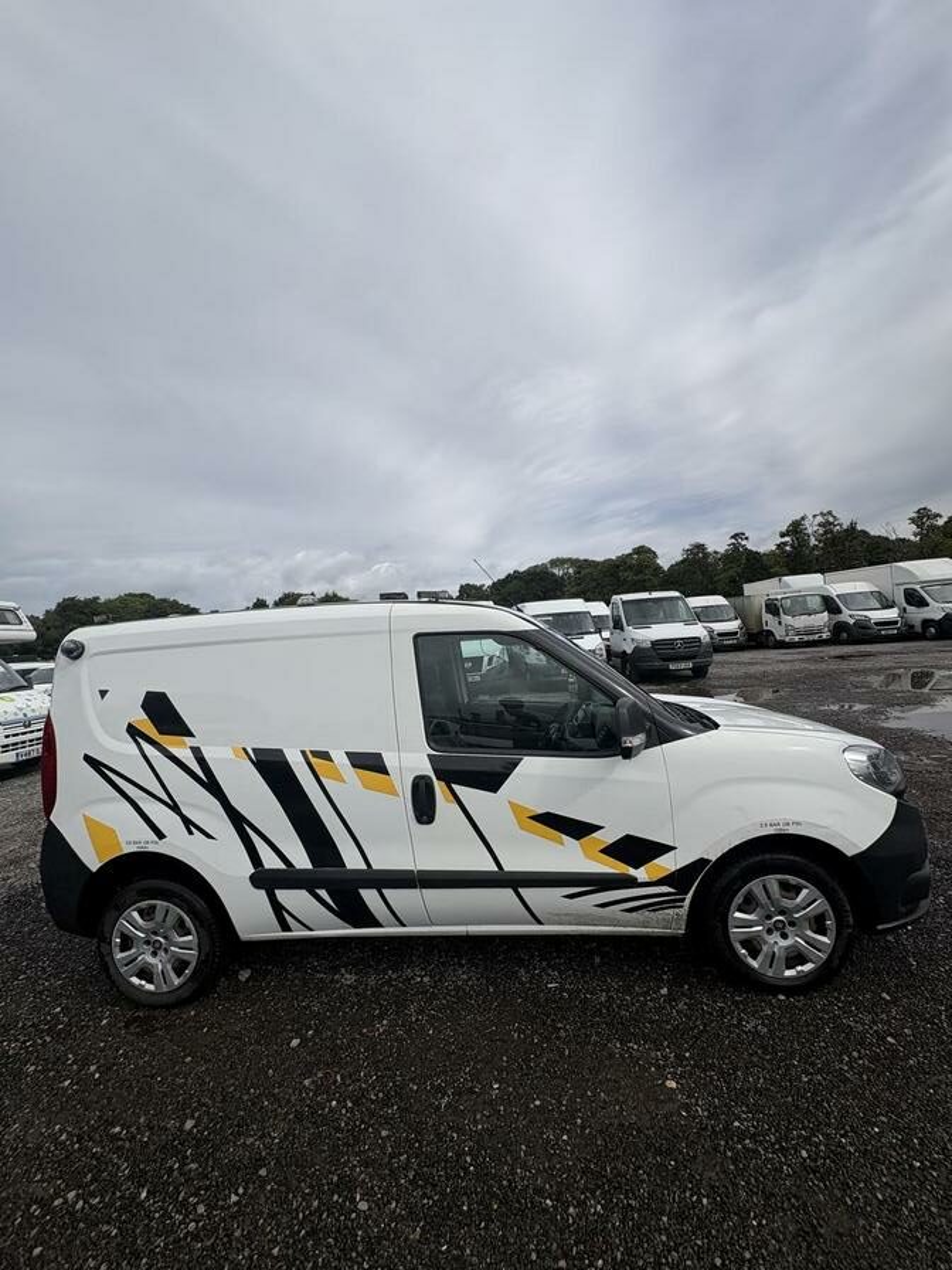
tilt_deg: -1.2
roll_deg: +6.8
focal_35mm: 14
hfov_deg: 85.7
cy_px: 635
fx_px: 513
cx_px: 476
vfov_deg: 102.1
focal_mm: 2.22
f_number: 2.2
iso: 50
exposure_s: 1/3106
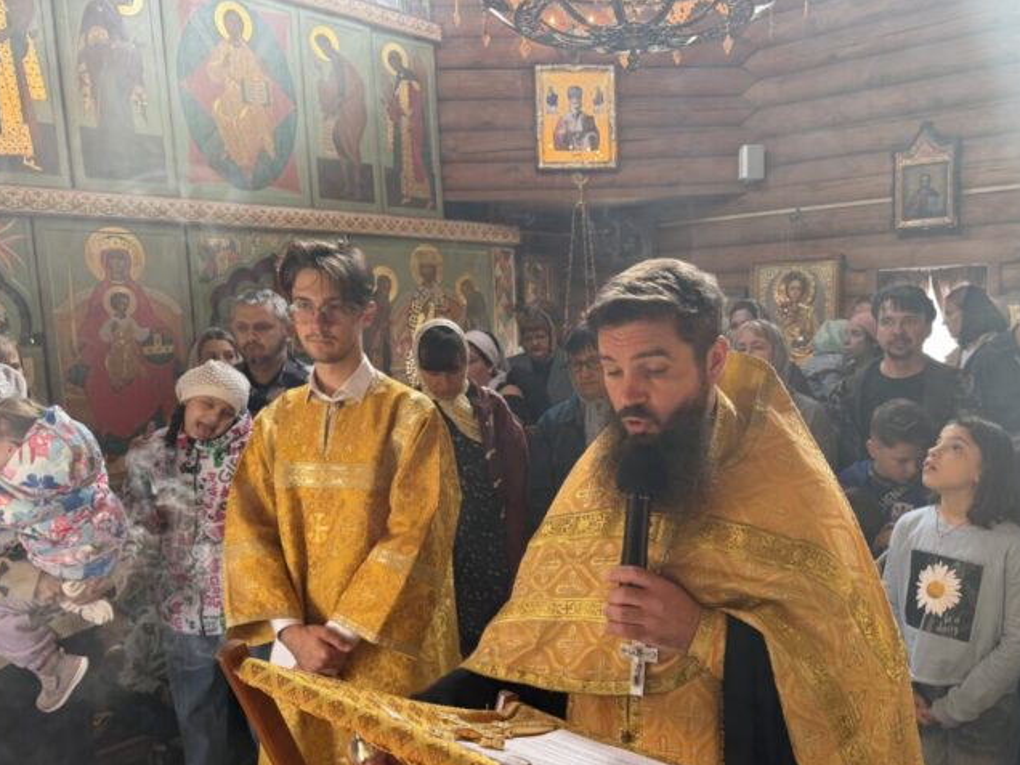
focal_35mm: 29
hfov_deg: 61.5
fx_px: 855
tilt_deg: -7.4
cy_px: 435
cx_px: 571
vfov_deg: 48.1
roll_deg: +2.0
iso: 125
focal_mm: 6.76
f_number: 1.78
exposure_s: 1/50
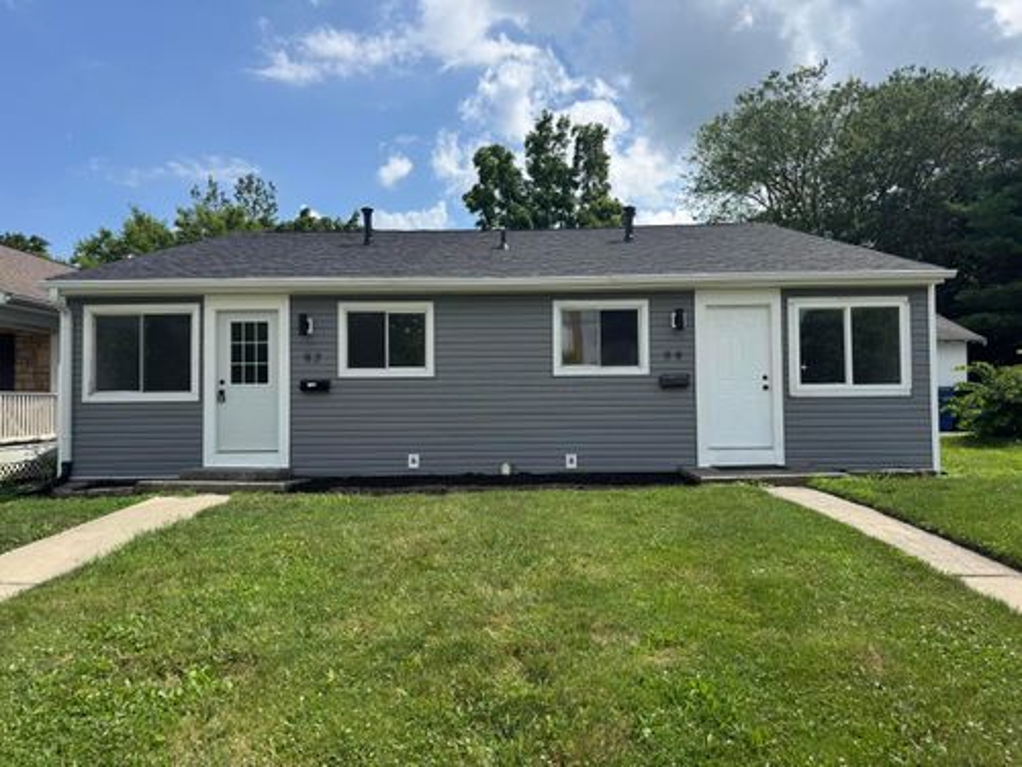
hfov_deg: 71.6
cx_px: 511
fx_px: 709
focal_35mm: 24
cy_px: 384
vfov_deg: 56.8
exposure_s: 1/4608
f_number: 1.78
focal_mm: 6.76
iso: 80
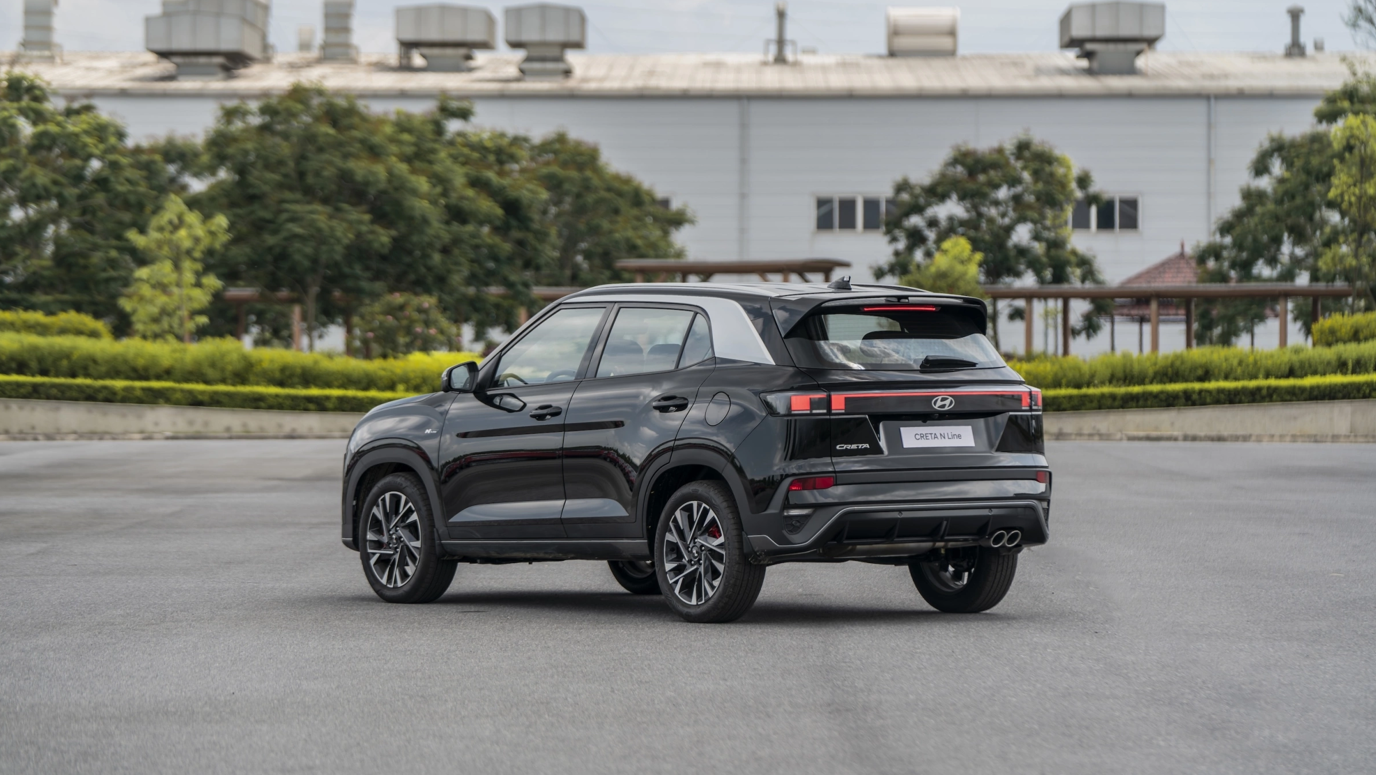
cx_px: 687
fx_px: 5254
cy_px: 316
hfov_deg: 14.9
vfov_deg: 8.4
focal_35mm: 144
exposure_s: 1/500
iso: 100
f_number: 3.5
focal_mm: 137
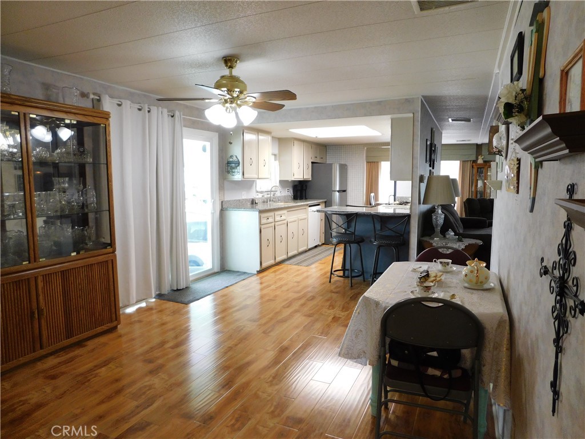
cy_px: 220
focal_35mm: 23
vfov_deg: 58.9
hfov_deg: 73.9
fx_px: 389
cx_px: 292
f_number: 3
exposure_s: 1/30
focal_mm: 4
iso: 220
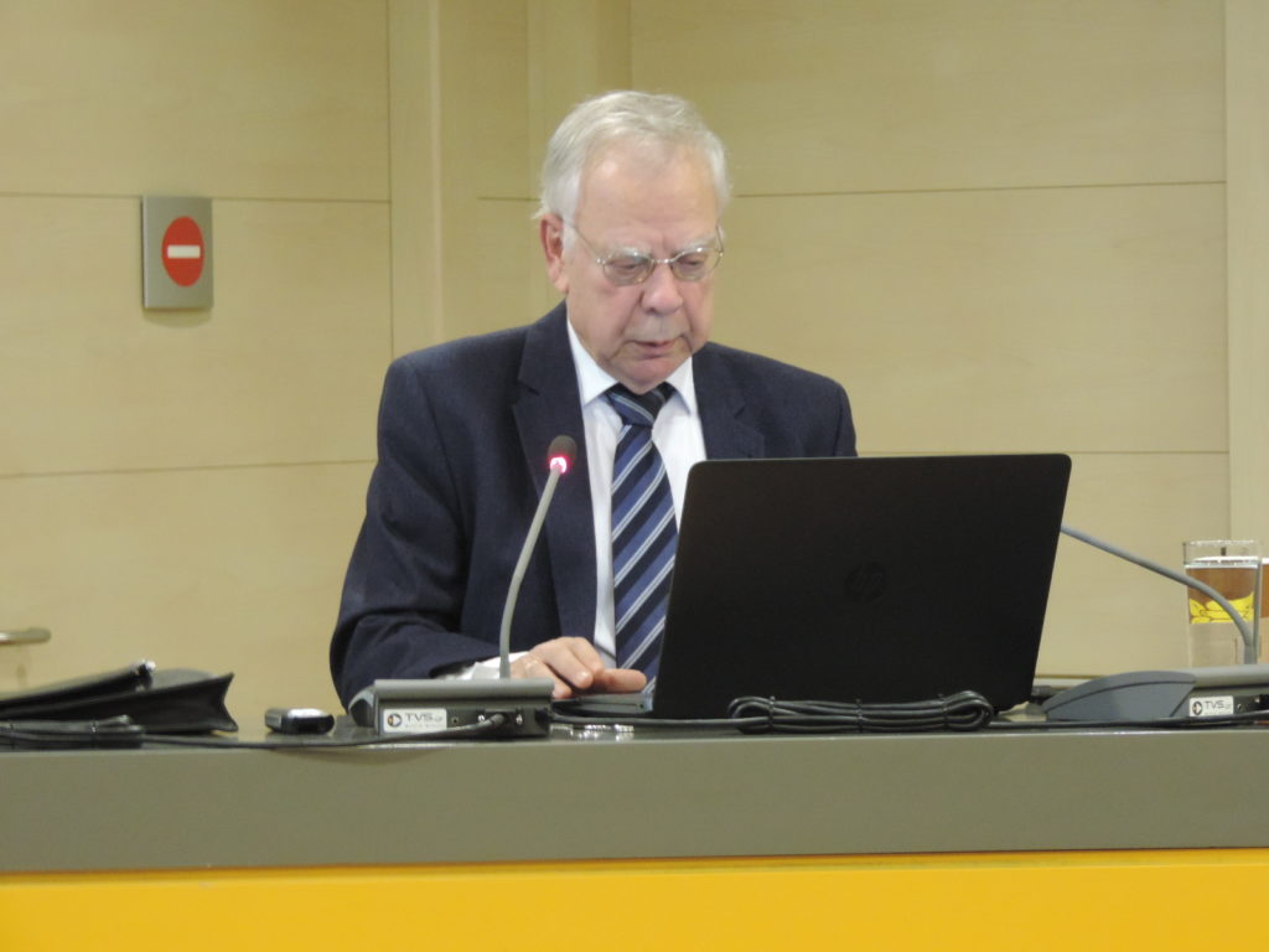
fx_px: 6232
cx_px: 634
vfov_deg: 8.7
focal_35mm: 170
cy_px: 476
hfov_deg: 11.6
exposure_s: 1/10
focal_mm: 30.3
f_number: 4.5
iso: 800
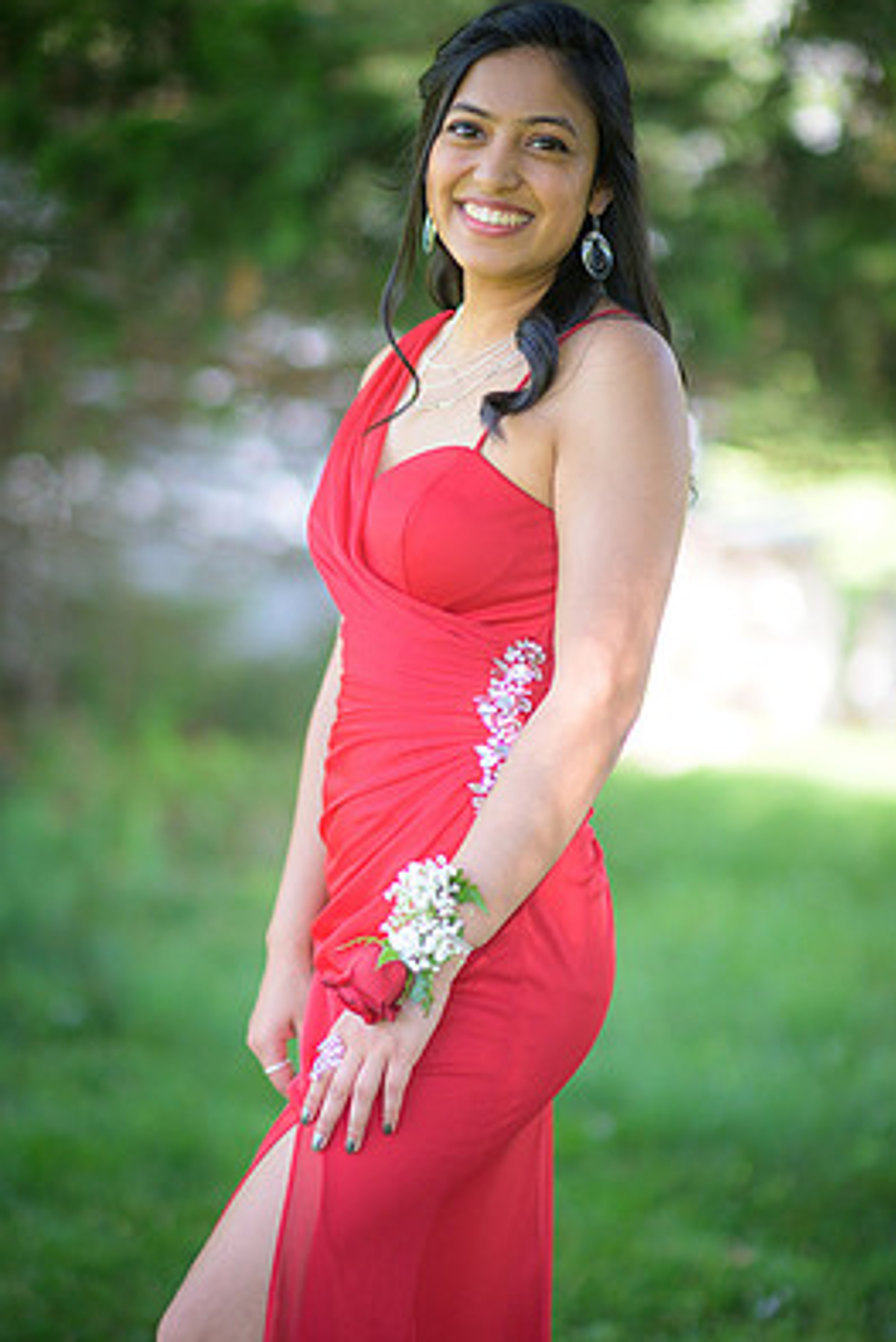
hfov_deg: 14.1
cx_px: 474
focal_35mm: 97
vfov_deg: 21.0
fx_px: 3618
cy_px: 668
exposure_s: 1/1250
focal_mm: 85
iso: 400
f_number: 1.4
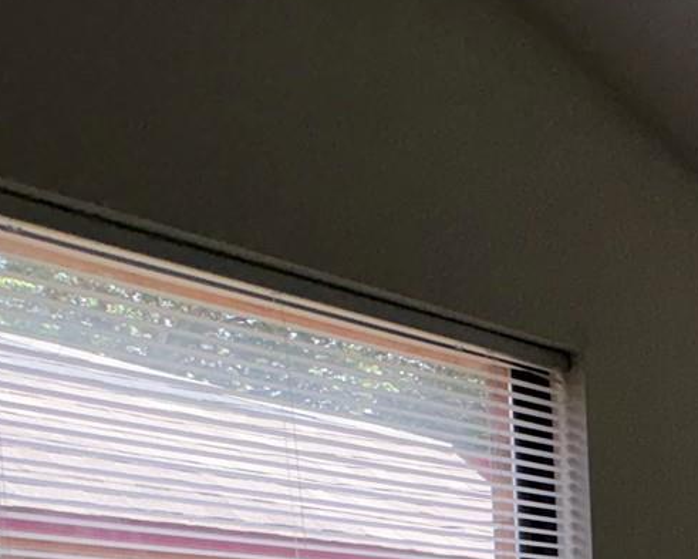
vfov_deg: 22.6
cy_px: 799
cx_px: 1196
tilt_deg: -4.8
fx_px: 1178
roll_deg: -0.5
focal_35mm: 57
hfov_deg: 22.5
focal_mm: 2.22
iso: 32
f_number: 2.2
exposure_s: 1/464
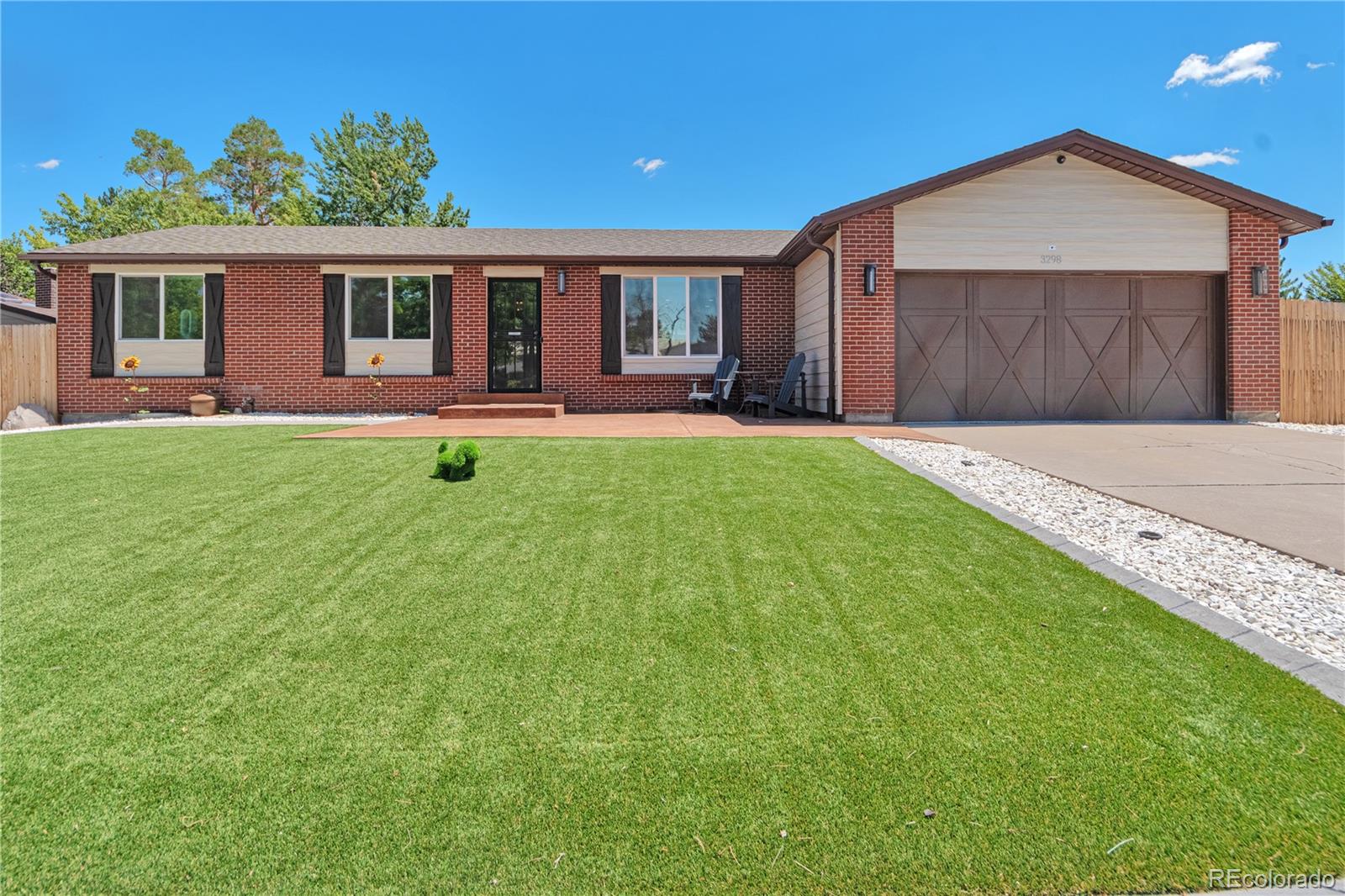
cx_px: 672
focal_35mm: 18
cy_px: 448
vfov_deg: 67.4
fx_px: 672
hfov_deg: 90.0
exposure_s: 1/500
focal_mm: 12
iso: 250
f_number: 8
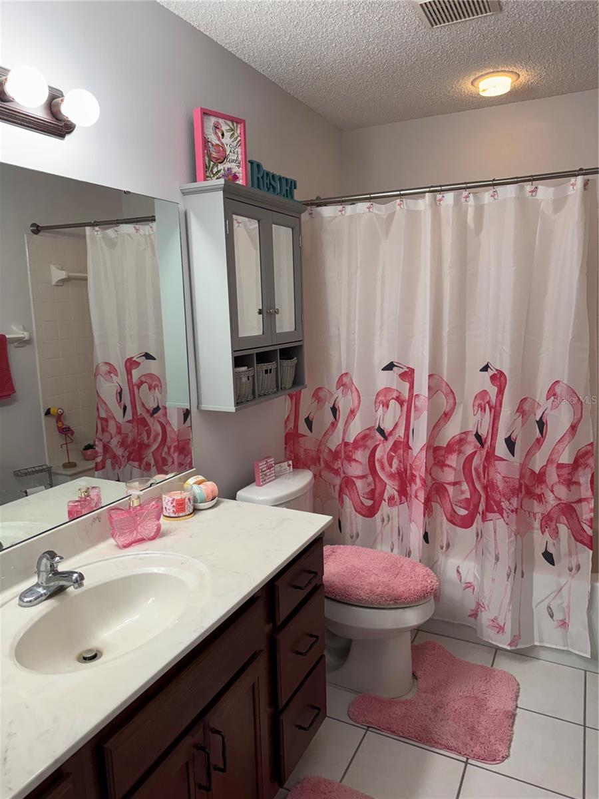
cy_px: 400
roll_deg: +1.9
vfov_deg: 71.6
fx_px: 554
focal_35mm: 24
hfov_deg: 56.8
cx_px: 300
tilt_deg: -10.3
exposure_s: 1/120
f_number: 1.78
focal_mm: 6.76
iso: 200
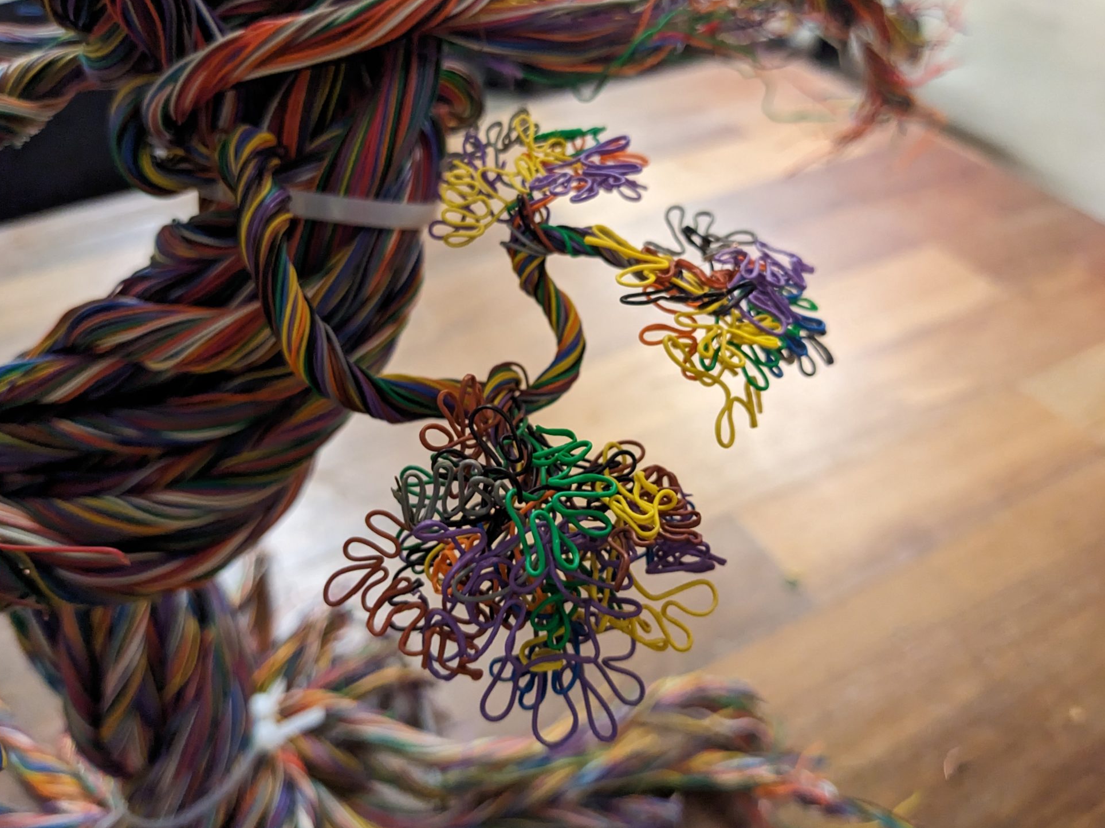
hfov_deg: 63.5
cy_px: 409
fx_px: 894
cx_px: 550
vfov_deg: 49.7
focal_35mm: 28
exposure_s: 1/60
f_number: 1.73
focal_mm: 4.38
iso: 765
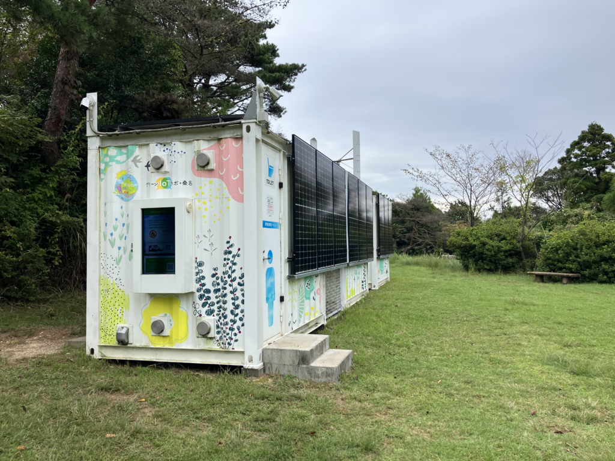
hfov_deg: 63.4
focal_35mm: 28
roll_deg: +0.6
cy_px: 230
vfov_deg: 49.7
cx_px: 308
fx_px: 497
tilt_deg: +2.5
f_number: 1.8
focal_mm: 3.99
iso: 32
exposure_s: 1/511
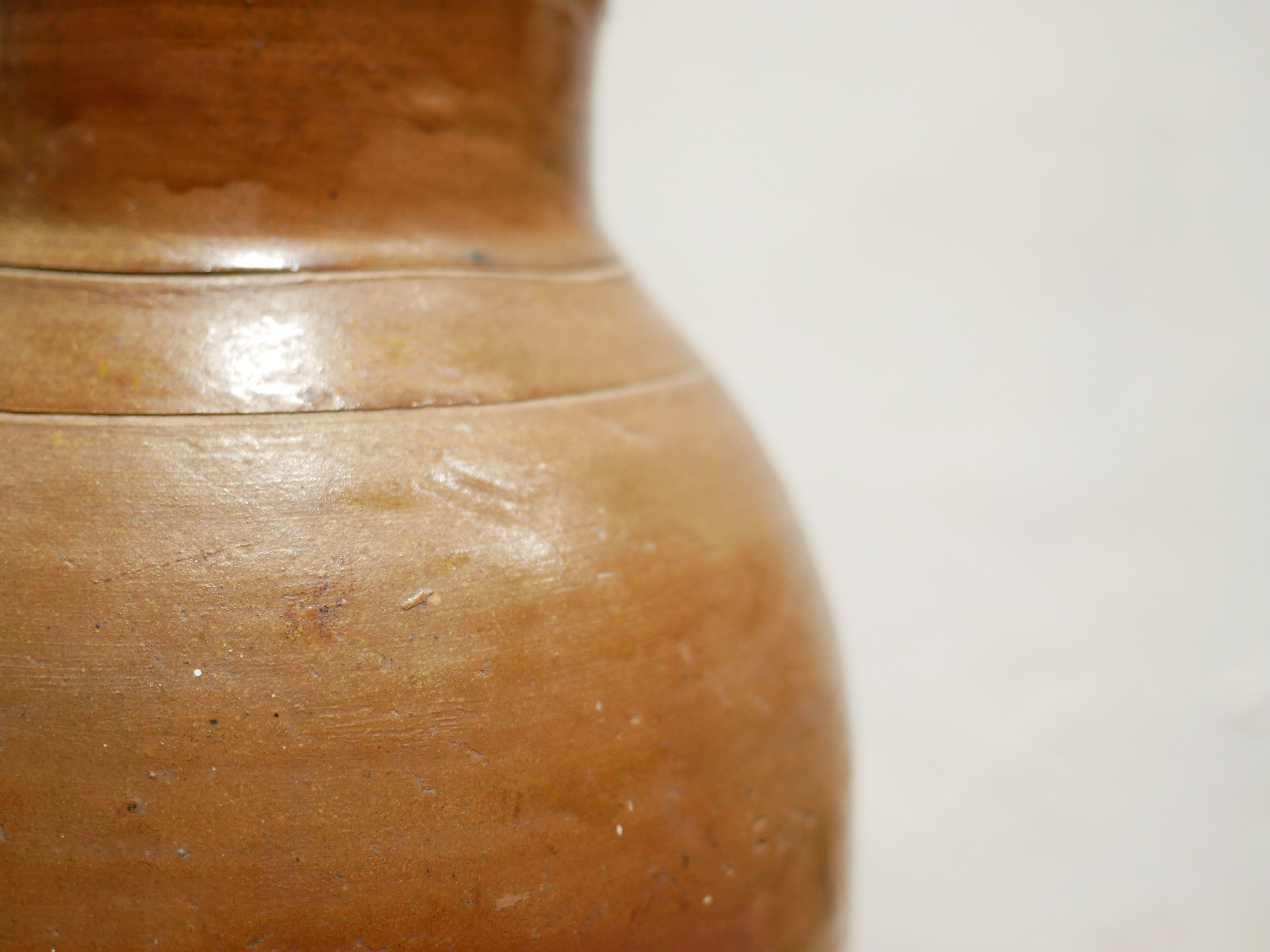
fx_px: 1504
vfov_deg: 35.1
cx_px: 634
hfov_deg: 45.8
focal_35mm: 41
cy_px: 487
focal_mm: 20
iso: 400
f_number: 1.7
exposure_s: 1/60
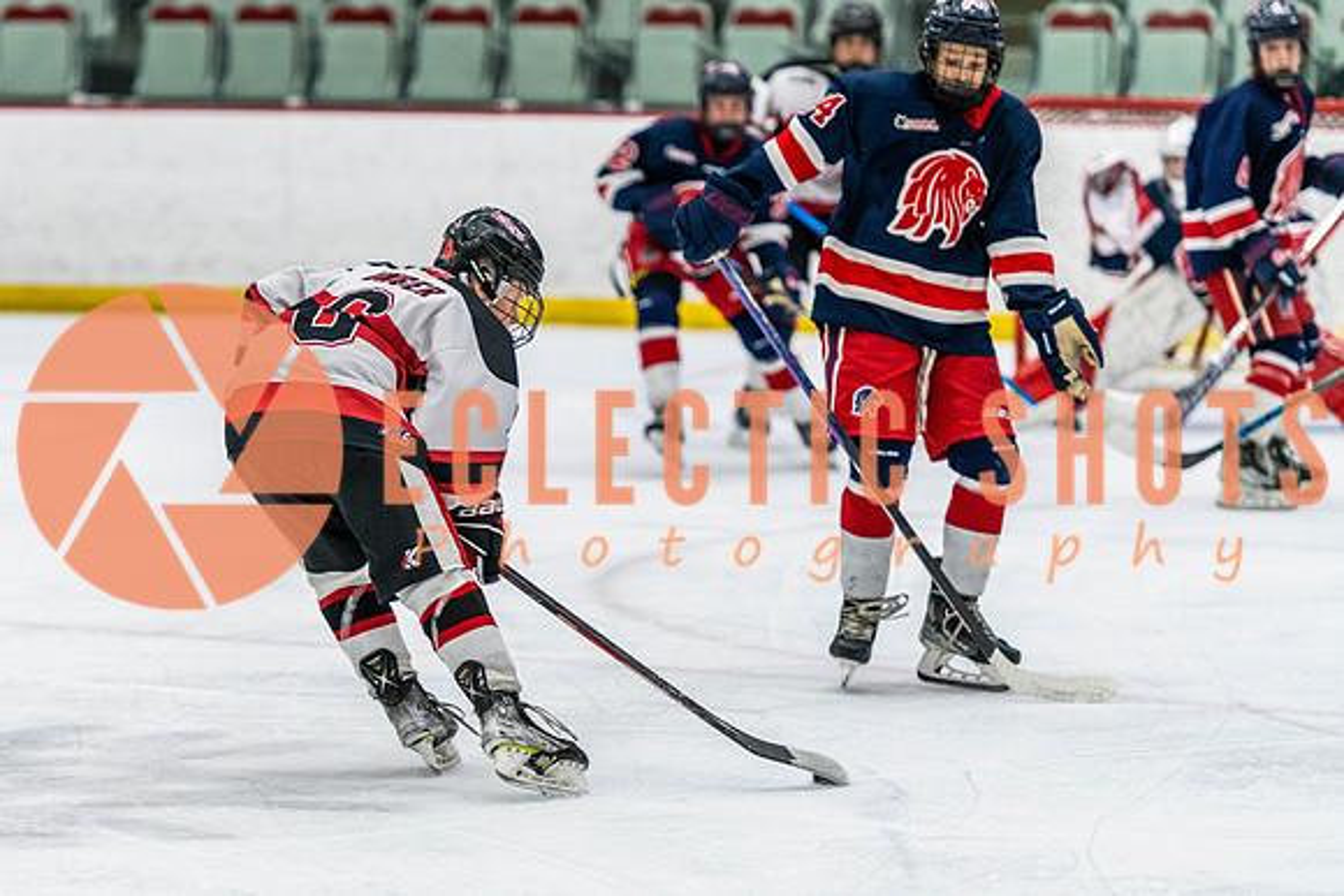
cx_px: 479
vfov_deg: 6.9
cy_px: 448
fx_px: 7447
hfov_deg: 10.3
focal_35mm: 199
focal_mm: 155
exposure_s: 1/640
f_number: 2.8
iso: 1800
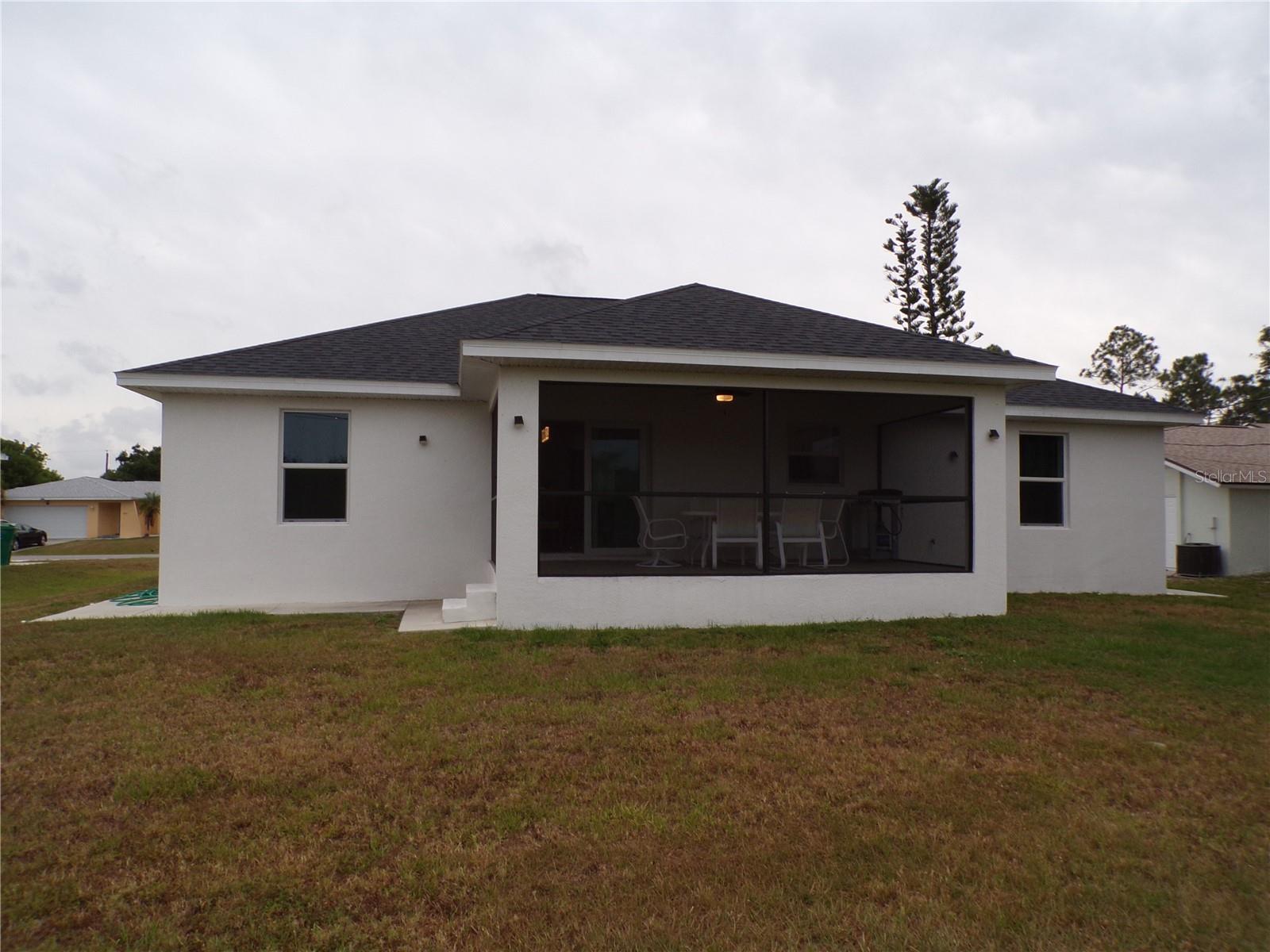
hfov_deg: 71.6
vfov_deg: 56.8
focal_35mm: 24
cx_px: 635
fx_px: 881
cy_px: 476
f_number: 5.8
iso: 80
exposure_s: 1/100
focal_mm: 4.3
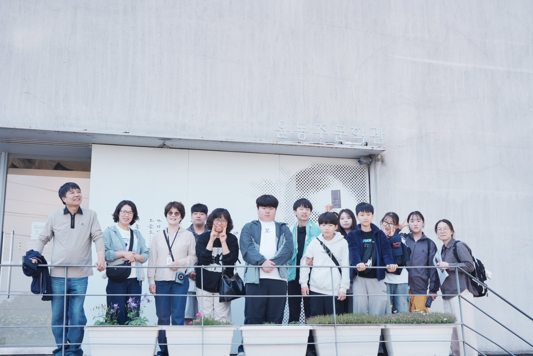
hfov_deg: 44.5
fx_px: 652
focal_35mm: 44
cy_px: 178
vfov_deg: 30.6
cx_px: 266
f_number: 11
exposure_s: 1/50
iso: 125
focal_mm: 44
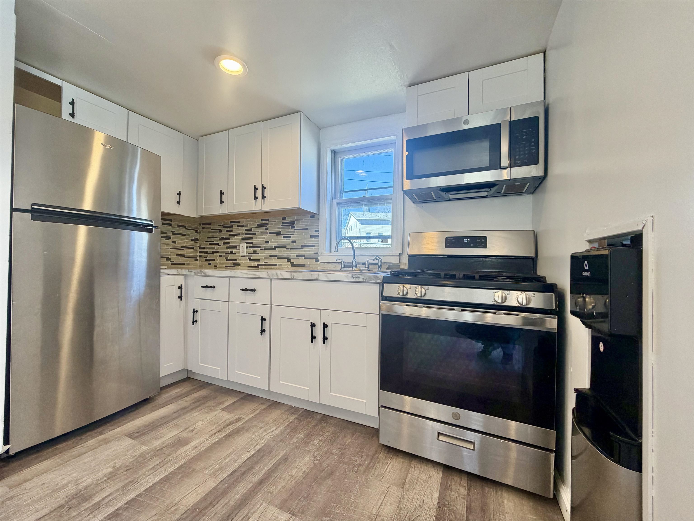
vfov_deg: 85.7
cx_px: 347
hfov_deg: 102.1
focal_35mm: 14
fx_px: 281
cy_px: 260
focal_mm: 2.22
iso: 125
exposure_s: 1/120
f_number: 2.2
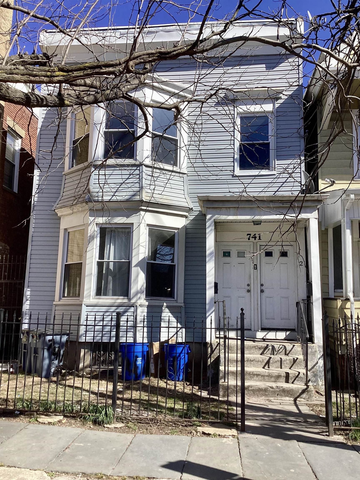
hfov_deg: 45.4
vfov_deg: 58.4
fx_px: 430
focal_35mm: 31
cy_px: 240
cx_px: 180
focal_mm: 3.3
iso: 25
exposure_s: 1/1131
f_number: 2.4
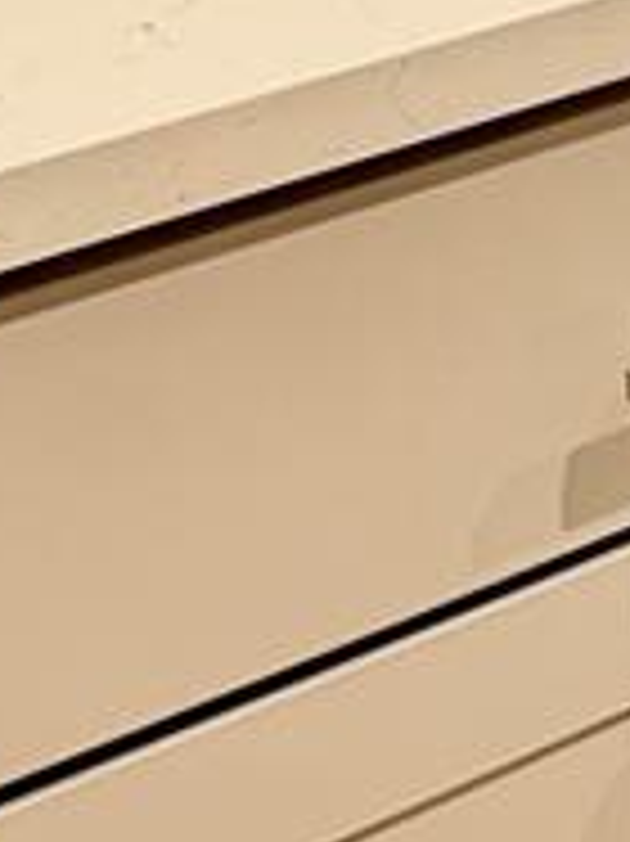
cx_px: 1814
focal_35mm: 154
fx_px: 3741
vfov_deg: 12.2
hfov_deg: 8.3
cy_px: -446
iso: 500
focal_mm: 6.76
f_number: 1.78
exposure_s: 1/60
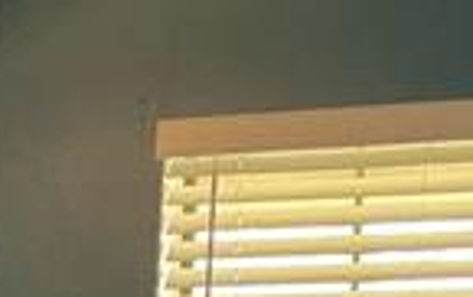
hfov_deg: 12.4
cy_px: 836
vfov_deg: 7.3
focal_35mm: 163
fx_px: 2104
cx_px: -179
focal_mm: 3
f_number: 1.8
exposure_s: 1/60
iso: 160
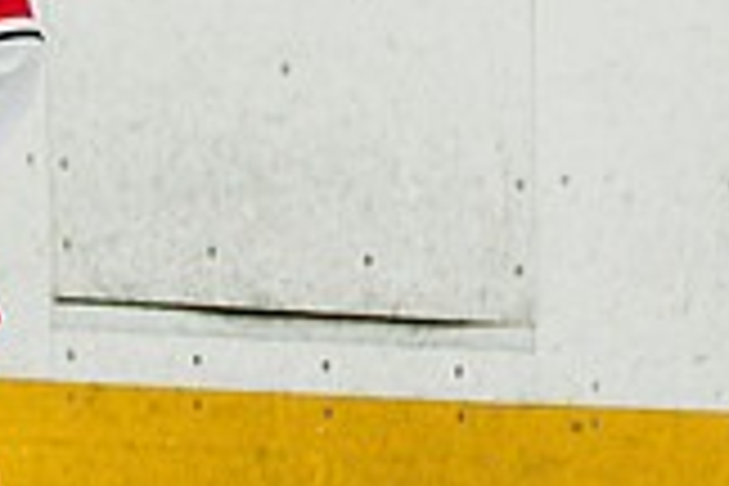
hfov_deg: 1.3
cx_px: 221
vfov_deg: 0.9
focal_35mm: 1545
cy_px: 702
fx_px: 31284
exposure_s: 1/2000
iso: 1600
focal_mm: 274
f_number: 4
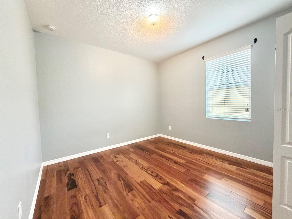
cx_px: 146
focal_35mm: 14
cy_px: 110
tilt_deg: -3.5
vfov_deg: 85.7
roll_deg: +1.4
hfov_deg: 102.1
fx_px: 118
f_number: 2.2
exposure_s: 1/113
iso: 320
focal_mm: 2.22
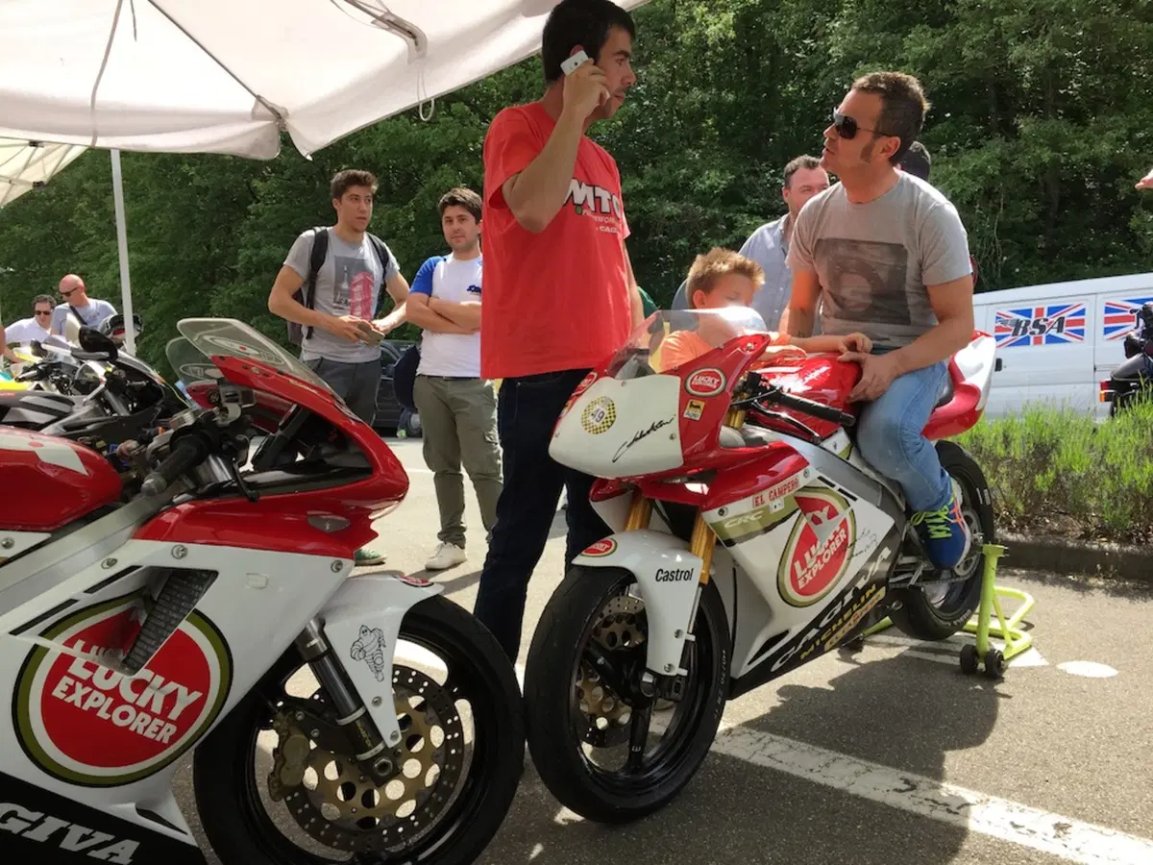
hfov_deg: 61.7
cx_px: 576
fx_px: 966
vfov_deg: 48.2
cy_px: 432
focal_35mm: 29
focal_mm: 4.15
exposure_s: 1/628
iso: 32
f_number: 2.2
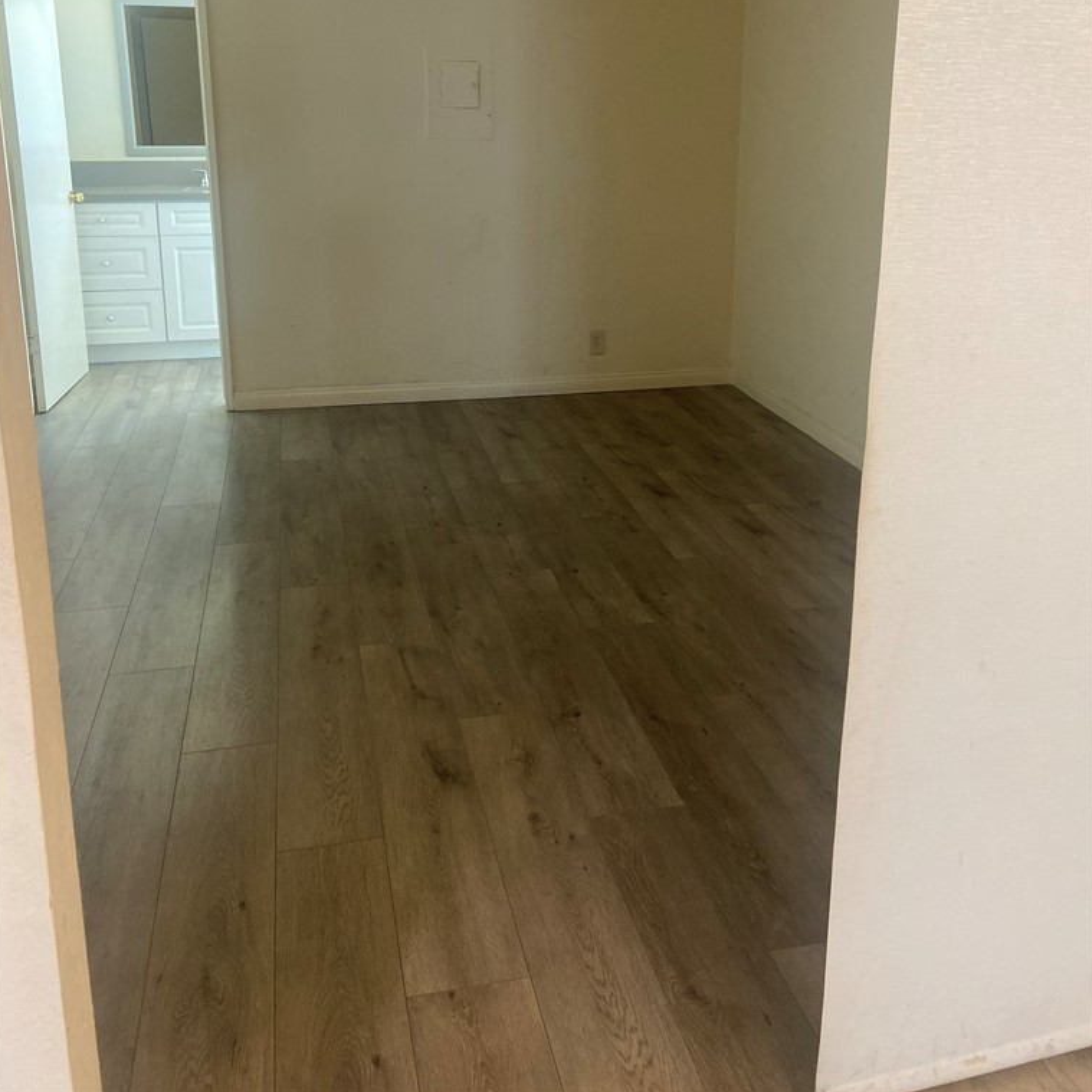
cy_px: 360
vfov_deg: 51.5
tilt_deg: -12.7
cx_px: 544
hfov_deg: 52.5
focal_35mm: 31
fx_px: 1106
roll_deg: -1.0
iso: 200
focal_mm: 4.25
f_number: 1.8
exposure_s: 1/60
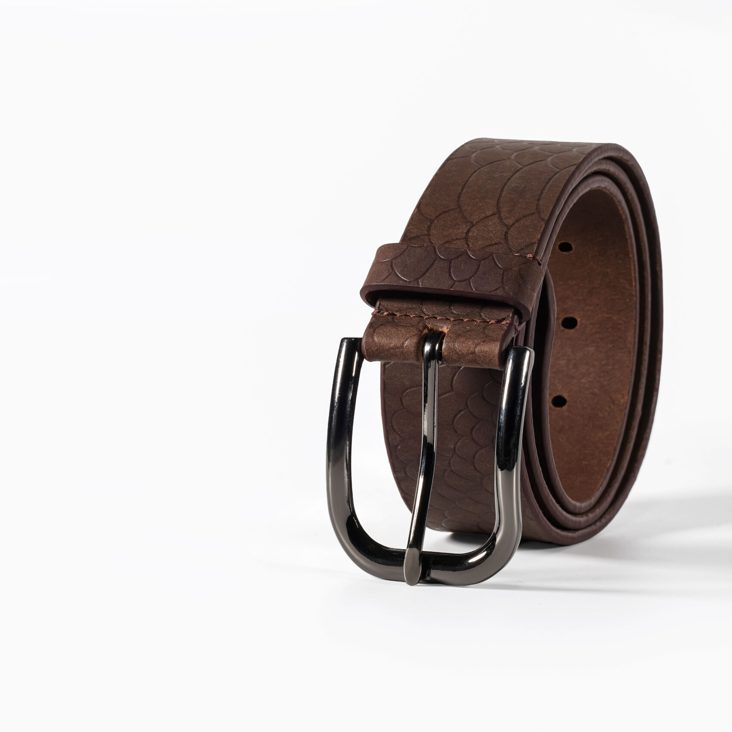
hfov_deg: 16.0
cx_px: 427
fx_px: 2608
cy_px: 365
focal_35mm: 109
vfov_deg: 16.0
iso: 100
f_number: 14
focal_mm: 85
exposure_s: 1/60
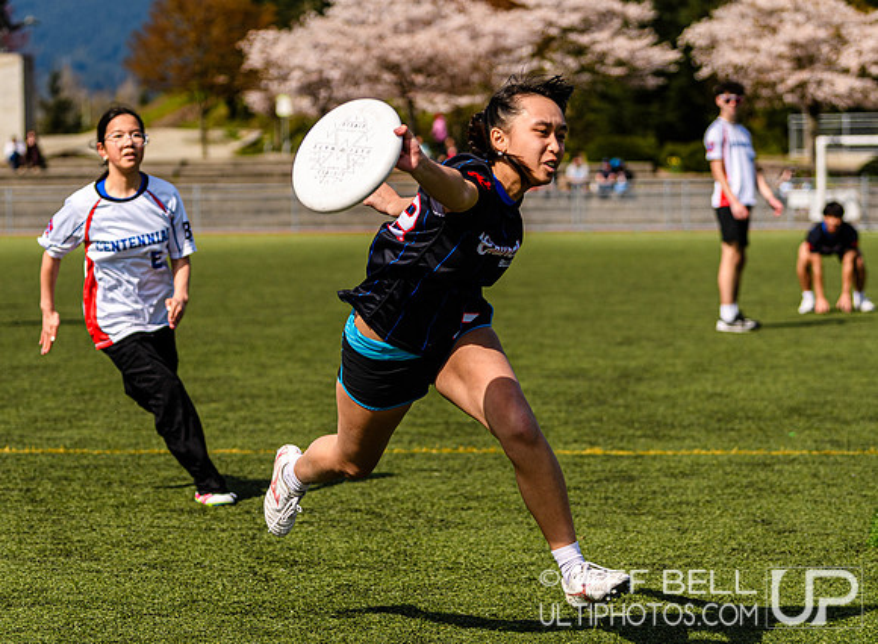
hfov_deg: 15.9
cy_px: 322
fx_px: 3134
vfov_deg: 11.7
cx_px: 408
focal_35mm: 125
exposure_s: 1/2500
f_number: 3.2
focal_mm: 78
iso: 100
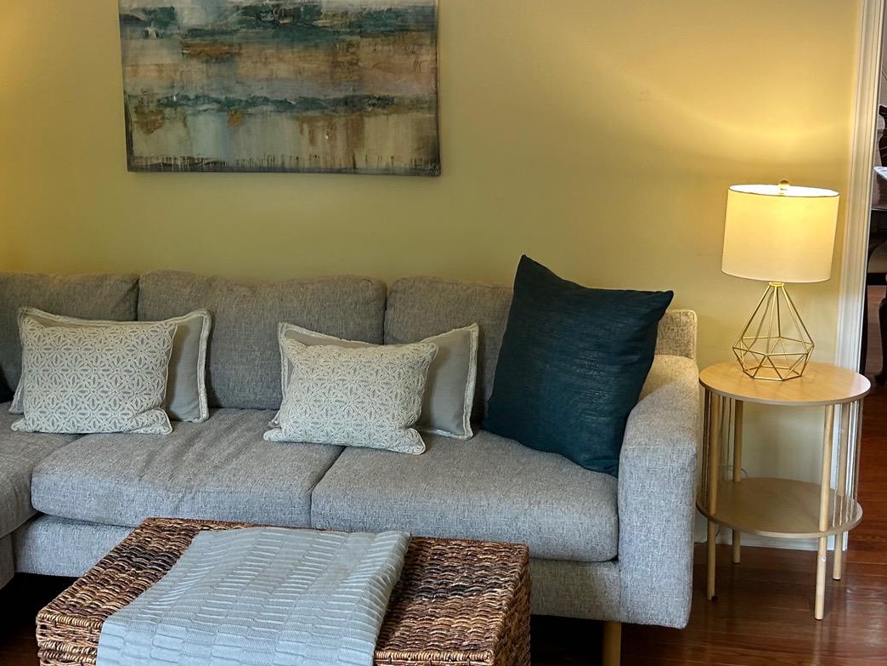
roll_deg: +0.8
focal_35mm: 51
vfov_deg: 28.6
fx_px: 1307
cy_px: 359
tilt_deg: -11.9
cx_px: 409
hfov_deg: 37.5
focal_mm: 5.7
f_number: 1.5
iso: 100
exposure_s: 1/60
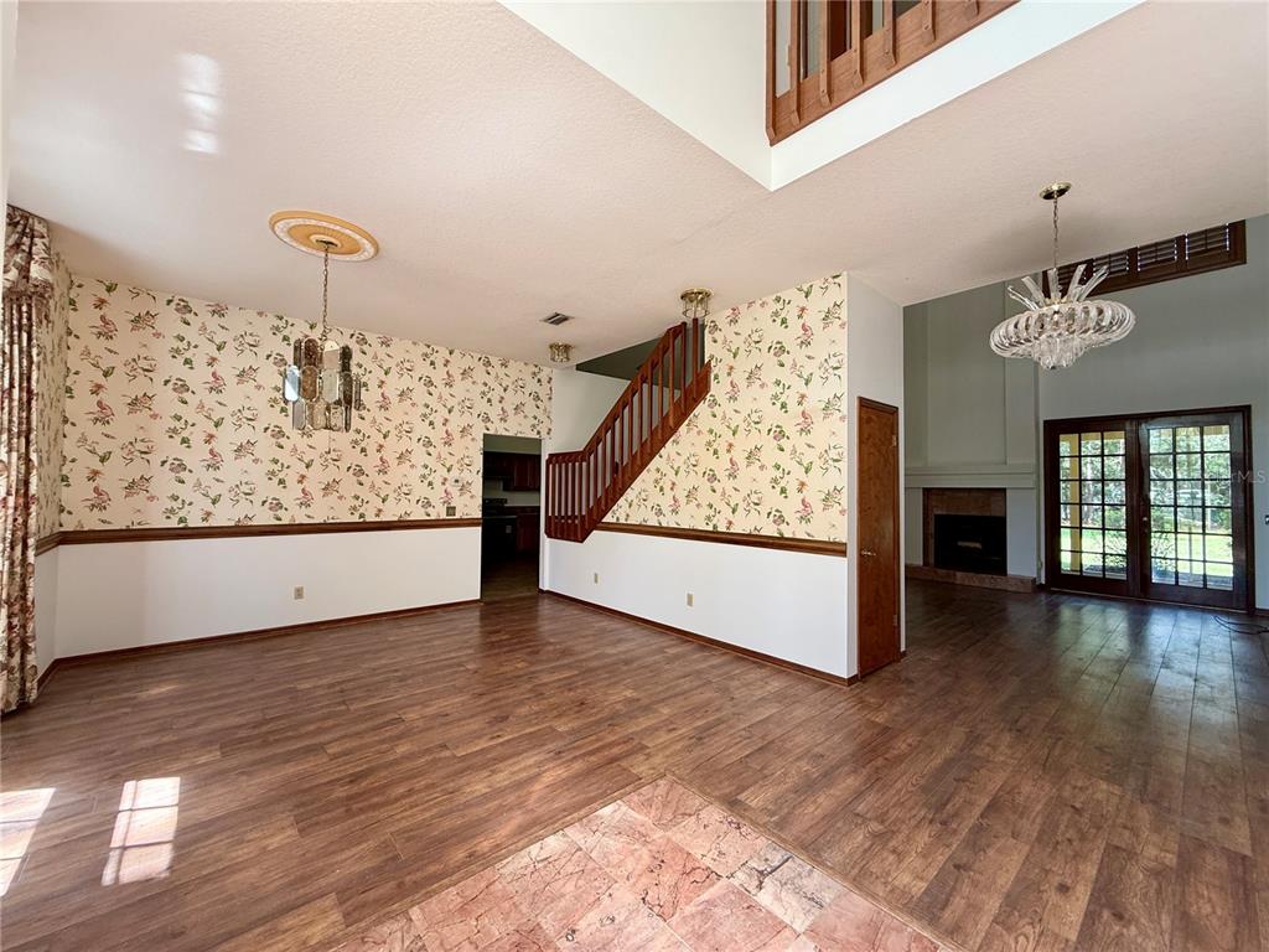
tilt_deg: +1.8
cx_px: 634
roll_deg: -1.1
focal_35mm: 14
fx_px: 513
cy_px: 476
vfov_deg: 85.7
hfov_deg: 102.1
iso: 125
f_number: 2.2
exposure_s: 1/99
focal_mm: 2.22
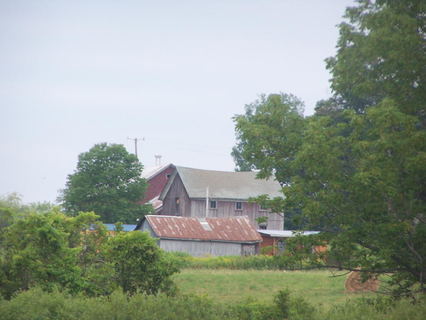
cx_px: 213
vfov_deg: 3.9
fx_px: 4676
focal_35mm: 380
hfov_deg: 5.2
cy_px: 160
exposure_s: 1/60
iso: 140
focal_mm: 63
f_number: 3.7
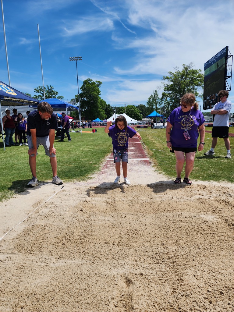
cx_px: 117
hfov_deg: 58.9
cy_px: 156
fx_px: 207
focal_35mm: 23
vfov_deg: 73.9
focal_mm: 6.4
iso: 12
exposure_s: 1/1580
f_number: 1.8
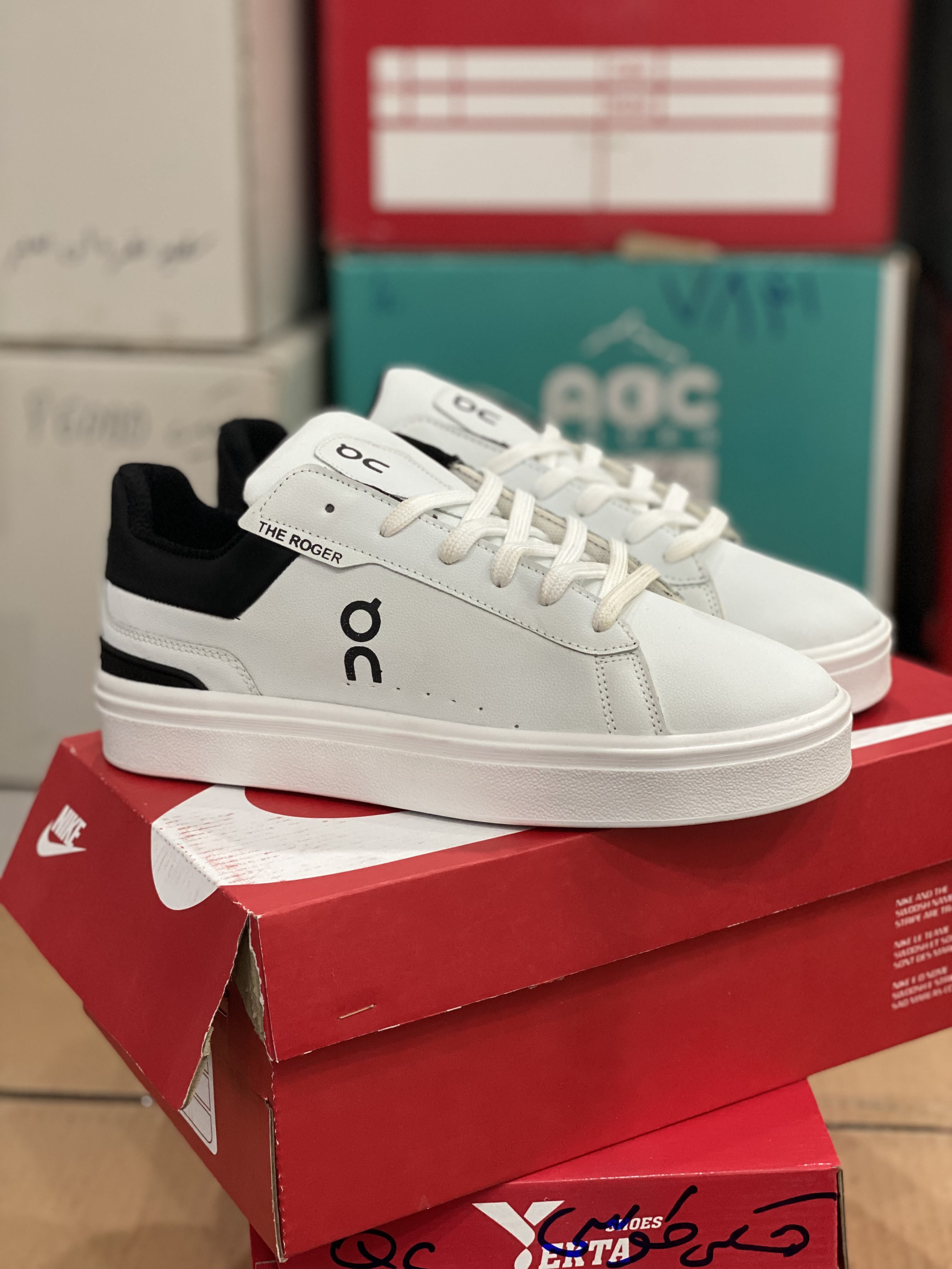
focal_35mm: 52
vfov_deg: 36.8
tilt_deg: -15.1
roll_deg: +0.8
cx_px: 476
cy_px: 634
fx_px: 1907
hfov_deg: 28.0
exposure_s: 1/33
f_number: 2
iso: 125
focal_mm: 6
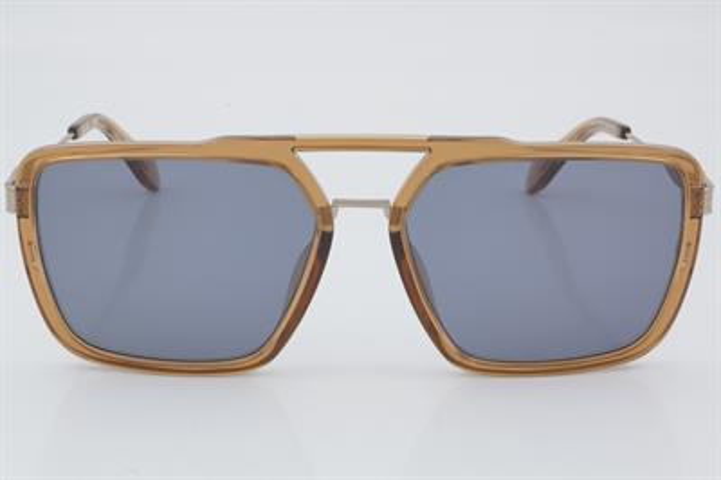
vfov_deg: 16.5
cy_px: 240
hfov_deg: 24.6
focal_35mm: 82
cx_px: 360
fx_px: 1651
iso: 100
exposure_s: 1/3
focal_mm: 55
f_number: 32
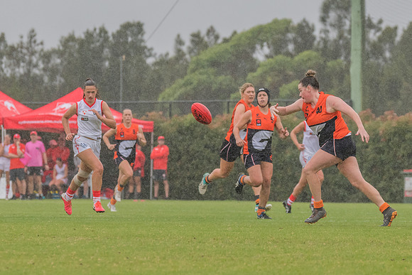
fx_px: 5757
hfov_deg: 4.1
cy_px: 82
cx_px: 279
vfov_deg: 2.7
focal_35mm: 503
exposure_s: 1/2000
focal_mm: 220
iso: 800
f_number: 6.3
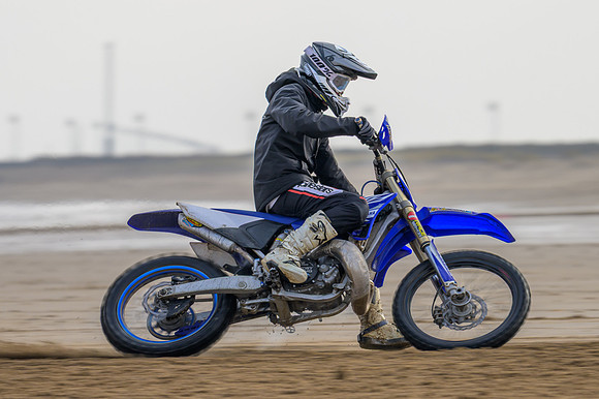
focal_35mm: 578
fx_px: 9616
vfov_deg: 2.4
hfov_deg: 3.6
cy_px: 226
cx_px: 259
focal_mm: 340
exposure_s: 1/250
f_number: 8
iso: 110
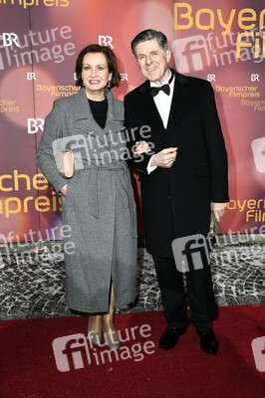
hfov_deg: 37.8
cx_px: 132
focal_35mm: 35
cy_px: 199
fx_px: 387
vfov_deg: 54.5
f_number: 6.3
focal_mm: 35
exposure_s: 1/160
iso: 640
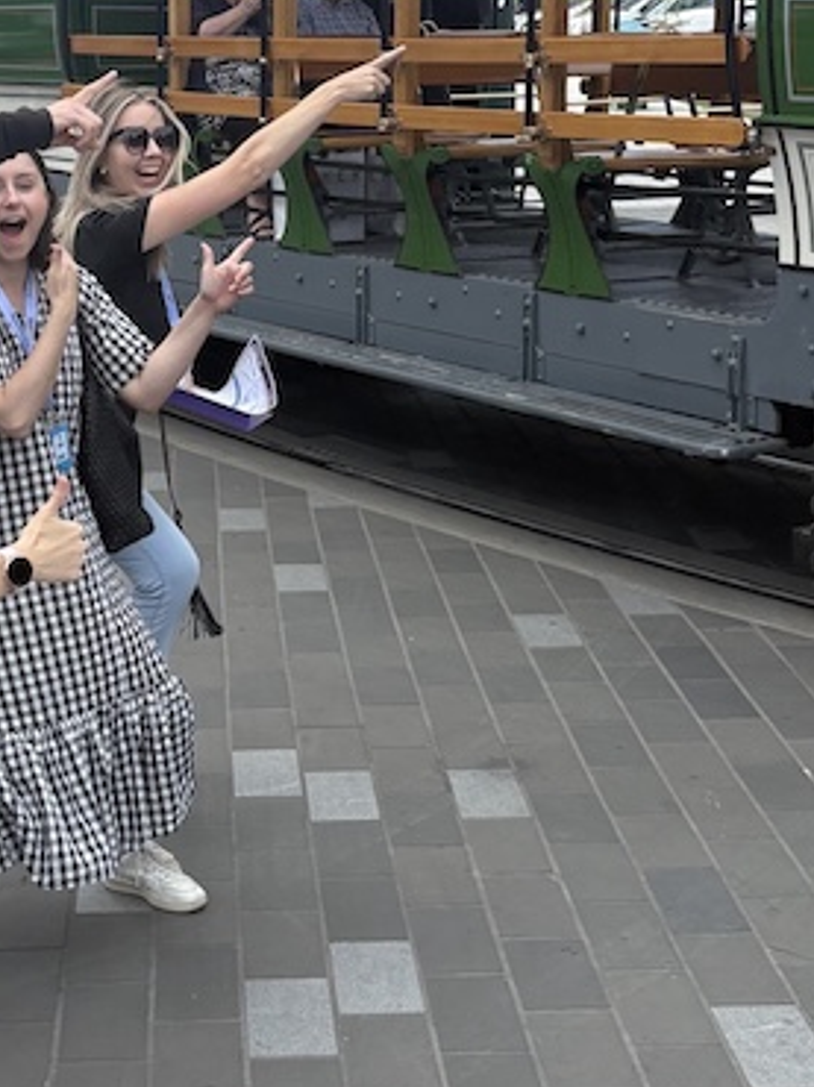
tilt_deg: -4.8
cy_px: 185
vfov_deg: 26.4
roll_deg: +0.1
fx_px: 2260
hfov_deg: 20.2
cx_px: 185
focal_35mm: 72
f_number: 1.6
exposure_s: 1/3279
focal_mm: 5.96
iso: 50
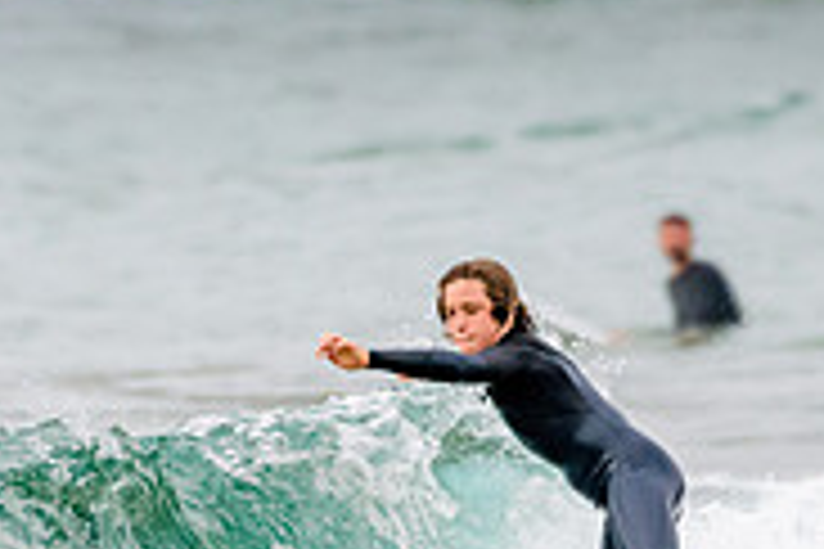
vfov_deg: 0.7
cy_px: 534
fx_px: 44424
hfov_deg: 1.1
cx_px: 579
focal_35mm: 1941
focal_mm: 500
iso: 720
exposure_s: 1/800
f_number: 5.6
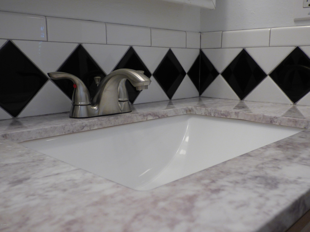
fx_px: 322
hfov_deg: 51.4
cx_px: 155
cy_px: 116
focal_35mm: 36
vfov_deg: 39.7
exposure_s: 1/60
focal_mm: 6.47
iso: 320
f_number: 3.5
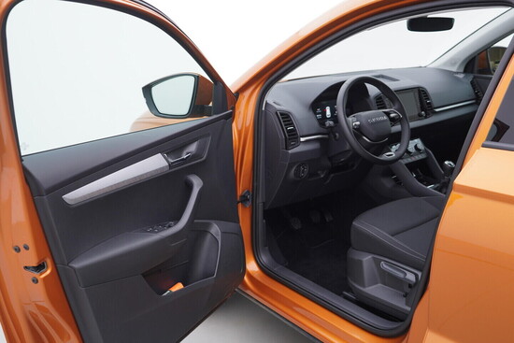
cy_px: 172
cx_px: 257
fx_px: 514
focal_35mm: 36
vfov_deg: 36.9
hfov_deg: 53.1
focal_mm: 24
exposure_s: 1/50
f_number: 3.2
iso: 125
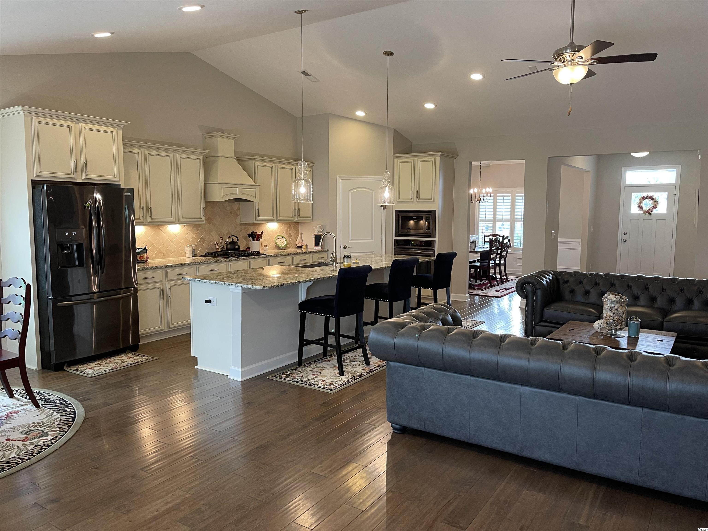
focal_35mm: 26
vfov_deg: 53.1
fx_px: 532
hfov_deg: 67.3
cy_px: 266
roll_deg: -0.3
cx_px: 354
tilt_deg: -5.2
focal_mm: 5.1
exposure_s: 1/60
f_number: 1.6
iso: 125
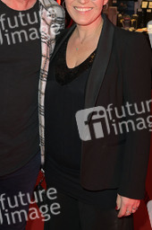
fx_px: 318
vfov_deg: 39.1
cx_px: 40
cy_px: 75
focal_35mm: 50
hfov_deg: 26.6
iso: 1000
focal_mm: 32
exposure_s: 1/50
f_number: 5.6
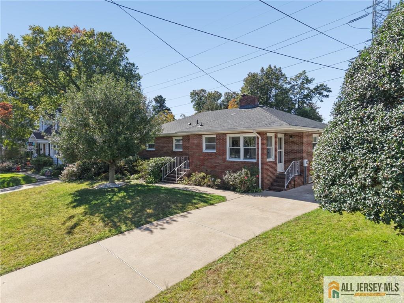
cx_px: 202
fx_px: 280
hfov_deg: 71.6
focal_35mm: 24
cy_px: 152
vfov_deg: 56.8
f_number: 1.8
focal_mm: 8.7
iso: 180
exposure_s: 1/250
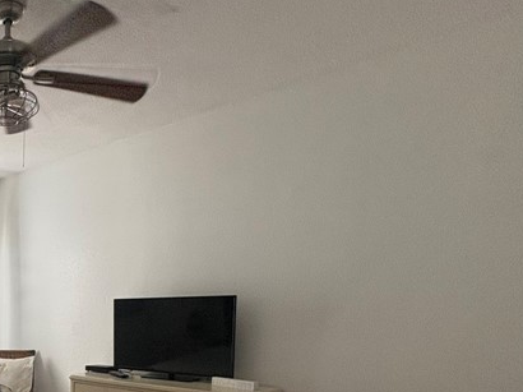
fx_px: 528
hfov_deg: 42.9
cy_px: 379
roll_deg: +0.0
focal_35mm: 35
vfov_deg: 37.0
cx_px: -32
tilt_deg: -6.2
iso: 320
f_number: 2.2
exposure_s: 1/120
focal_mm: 2.22
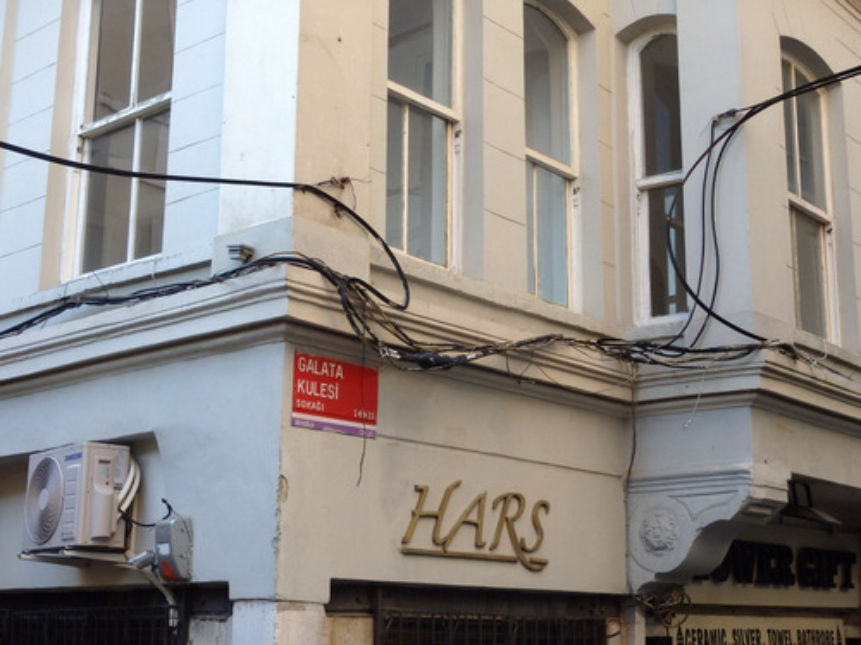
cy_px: 322
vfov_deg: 28.0
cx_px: 430
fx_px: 1293
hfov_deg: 36.8
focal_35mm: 52
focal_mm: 9.4
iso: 160
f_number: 5
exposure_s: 1/100
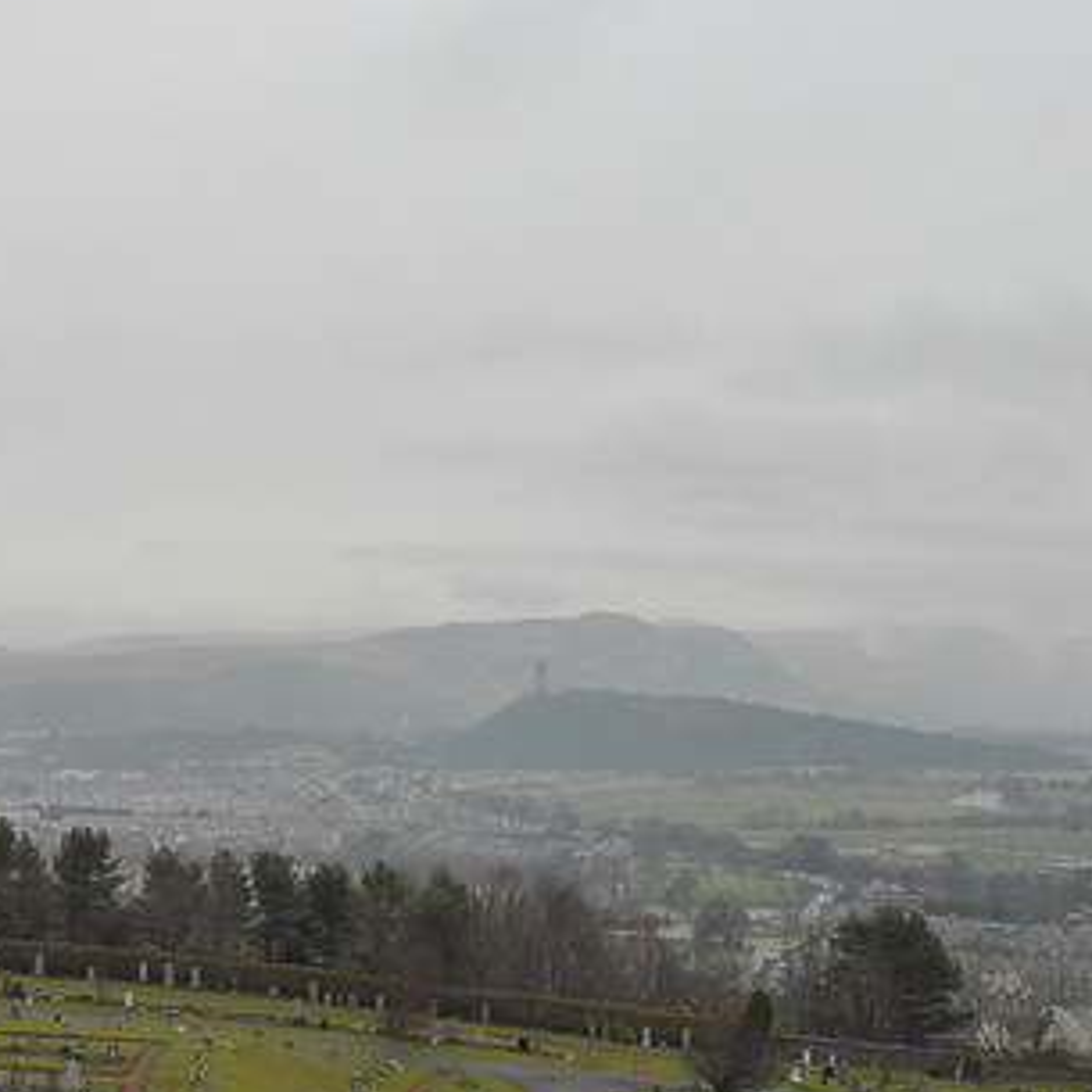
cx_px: 530
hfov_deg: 36.1
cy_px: 718
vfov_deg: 35.7
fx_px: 1677
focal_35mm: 47
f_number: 3.4
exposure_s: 1/800
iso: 200
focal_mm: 4.8
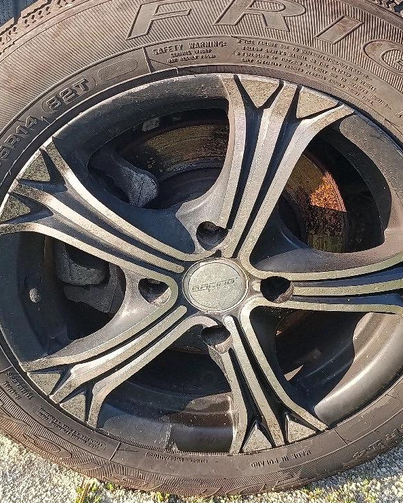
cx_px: 190
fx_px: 686
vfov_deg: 40.3
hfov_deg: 32.7
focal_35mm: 46
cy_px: 253
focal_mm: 6.11
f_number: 1.65
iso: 83
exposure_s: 1/101
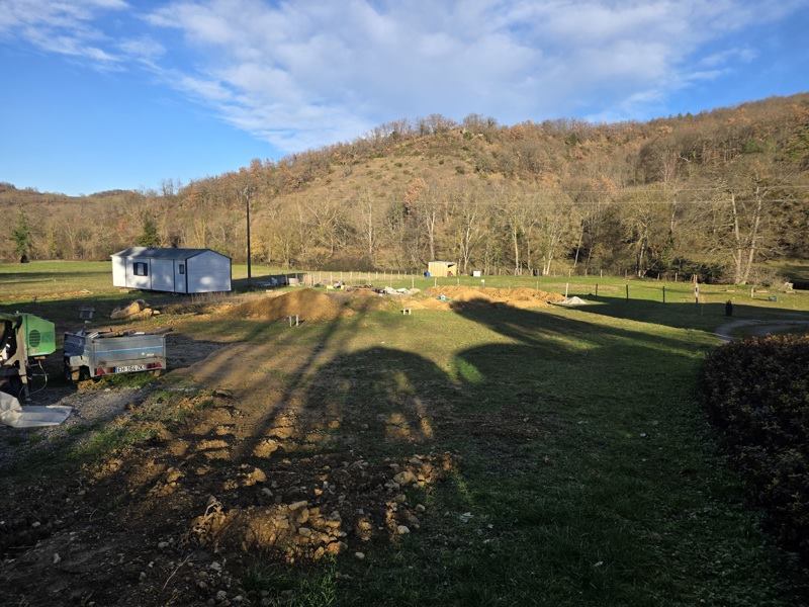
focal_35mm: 23
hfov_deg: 73.9
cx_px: 404
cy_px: 304
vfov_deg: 58.9
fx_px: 538
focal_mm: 6.3
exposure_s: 1/2993
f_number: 1.7
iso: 80
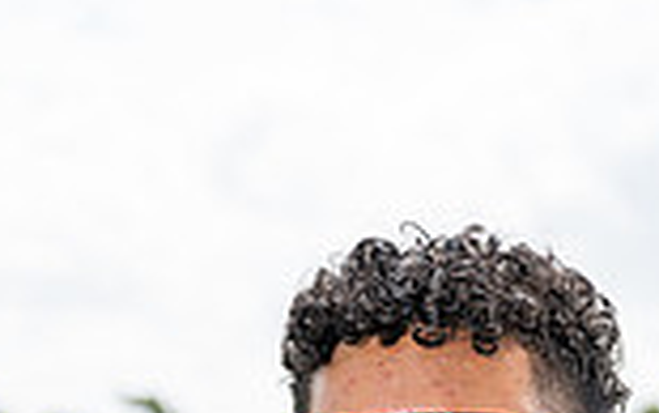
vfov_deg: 8.7
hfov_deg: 15.0
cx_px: 408
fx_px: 2497
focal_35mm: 139
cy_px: 920
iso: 250
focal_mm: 47
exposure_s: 1/1600
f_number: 4
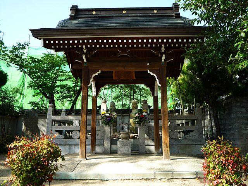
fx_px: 215
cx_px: 124
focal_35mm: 30
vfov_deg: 46.8
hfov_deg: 60.0
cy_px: 93
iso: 100
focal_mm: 5.2
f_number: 4
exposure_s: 1/160
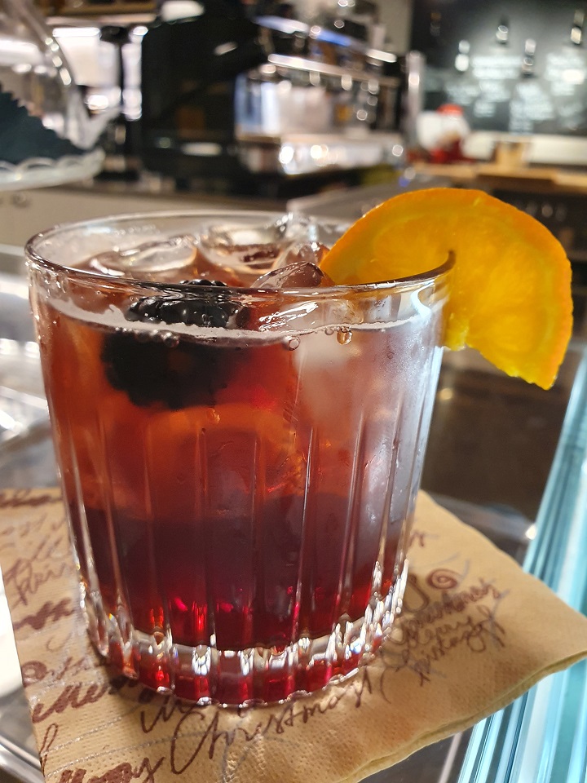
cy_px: 392
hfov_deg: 53.1
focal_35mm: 26
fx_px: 588
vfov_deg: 67.3
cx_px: 294
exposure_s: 1/50
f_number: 2.4
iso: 500
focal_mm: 4.32
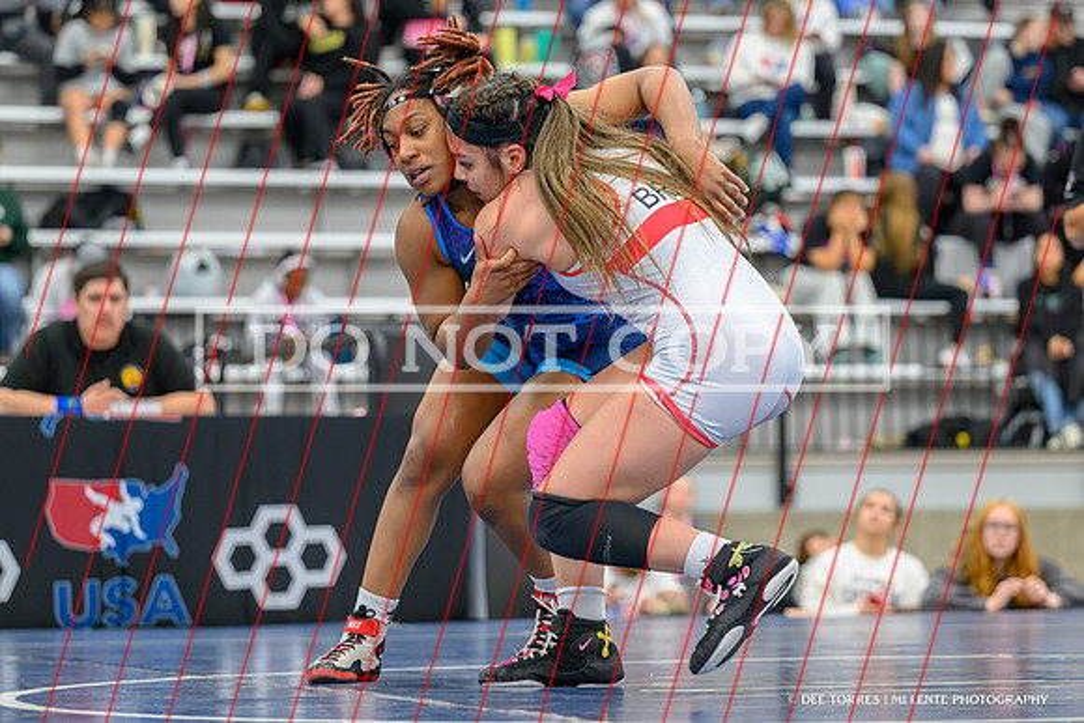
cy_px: 281
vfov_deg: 10.0
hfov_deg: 15.0
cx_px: 574
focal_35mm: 137
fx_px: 4115
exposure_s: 1/800
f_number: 2.8
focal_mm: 105
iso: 2500
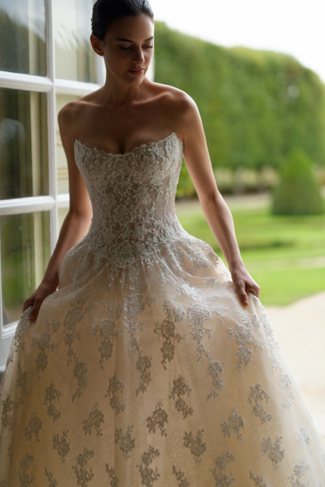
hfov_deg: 22.6
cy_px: 199
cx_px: 145
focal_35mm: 60
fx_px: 813
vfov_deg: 33.3
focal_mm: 50
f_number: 1.2
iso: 64
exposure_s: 1/800
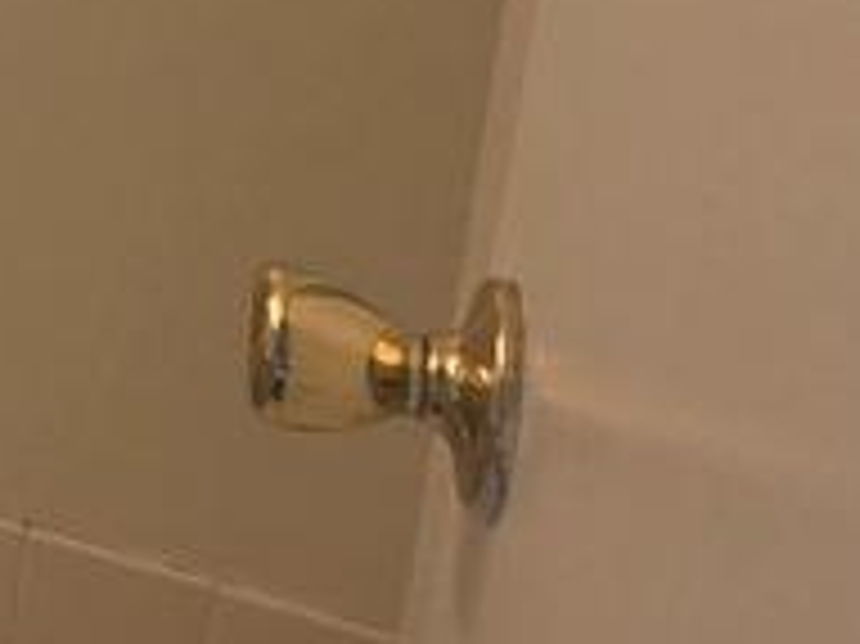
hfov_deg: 11.6
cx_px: -1675
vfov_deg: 12.9
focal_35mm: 98
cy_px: -698
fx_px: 2433
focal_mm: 2.2
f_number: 1.9
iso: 100
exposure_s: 1/120
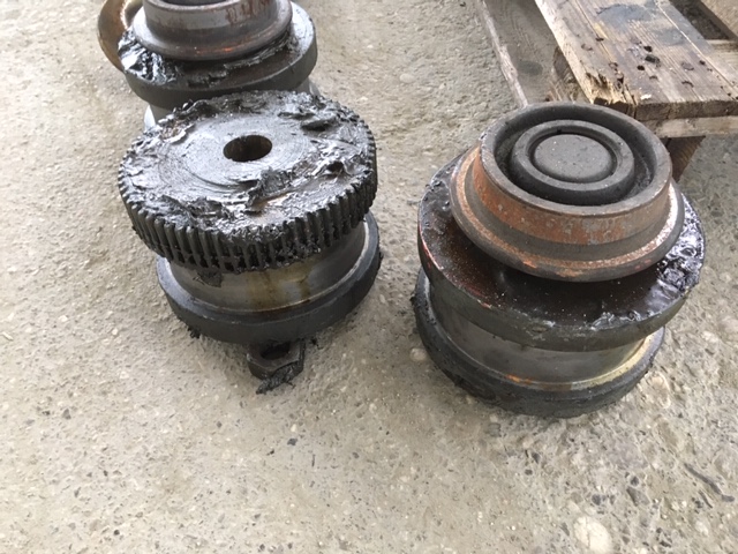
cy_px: 277
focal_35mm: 29
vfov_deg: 48.2
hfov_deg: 61.7
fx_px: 618
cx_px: 369
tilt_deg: -48.5
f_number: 2.2
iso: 200
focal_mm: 4.15
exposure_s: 1/20
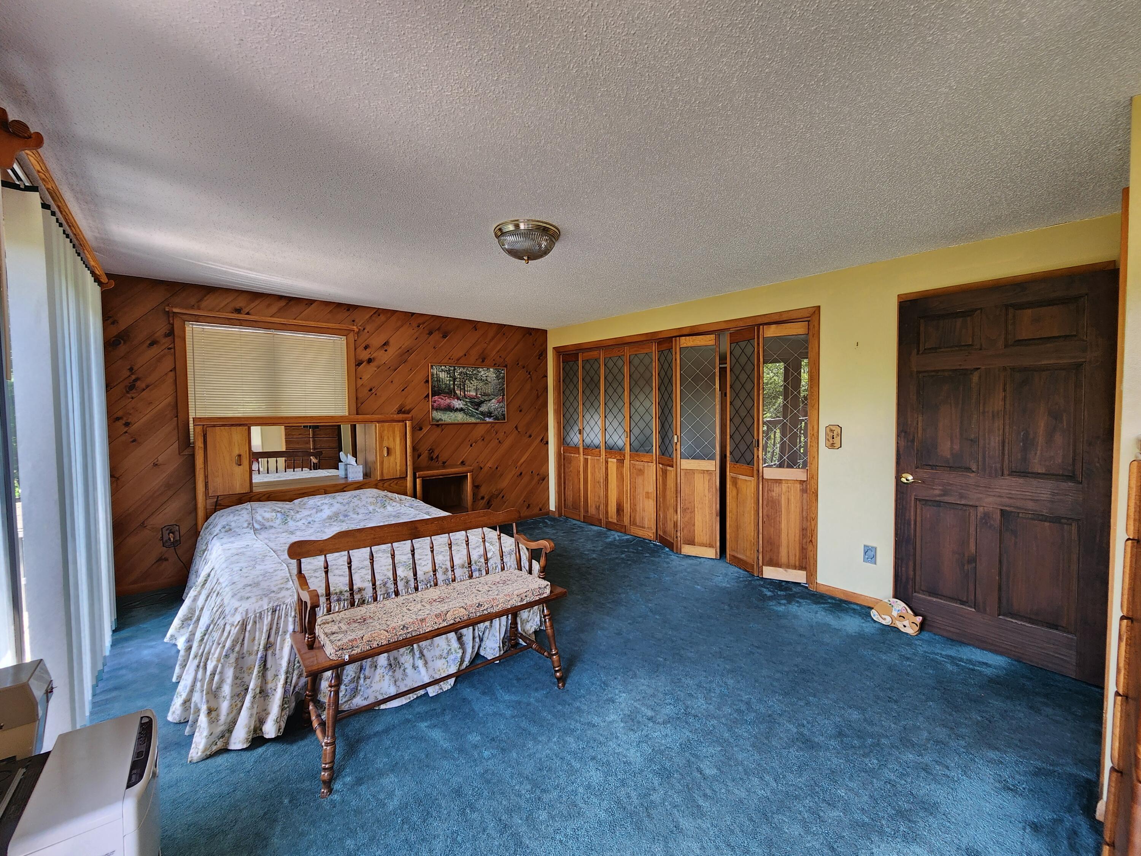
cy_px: 428
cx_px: 570
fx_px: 429
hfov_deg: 106.2
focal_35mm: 13
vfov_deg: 89.9
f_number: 2.2
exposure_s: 1/60
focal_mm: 2.2
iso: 100
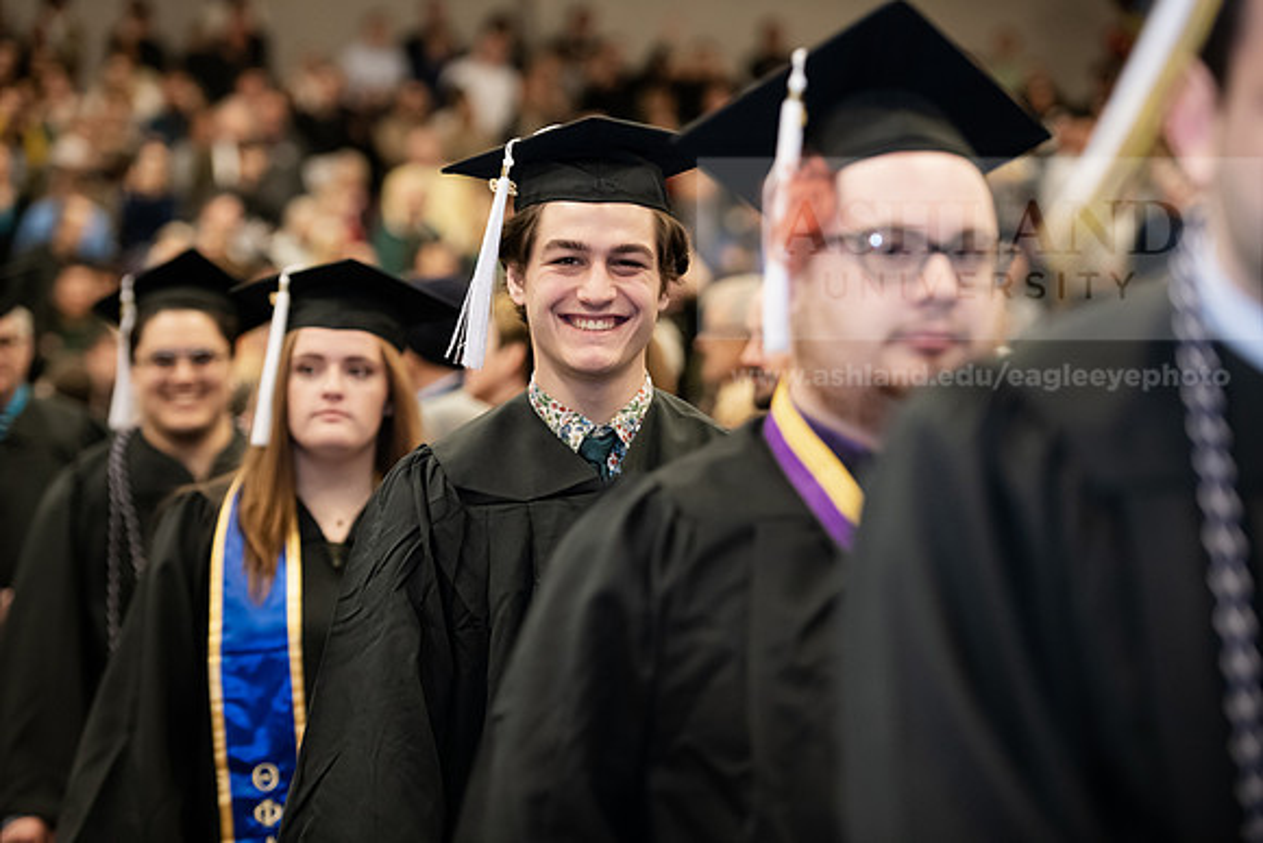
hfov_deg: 18.3
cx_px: 632
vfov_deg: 12.2
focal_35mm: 112
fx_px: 3930
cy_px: 422
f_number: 3.2
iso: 2000
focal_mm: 112
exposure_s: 1/200
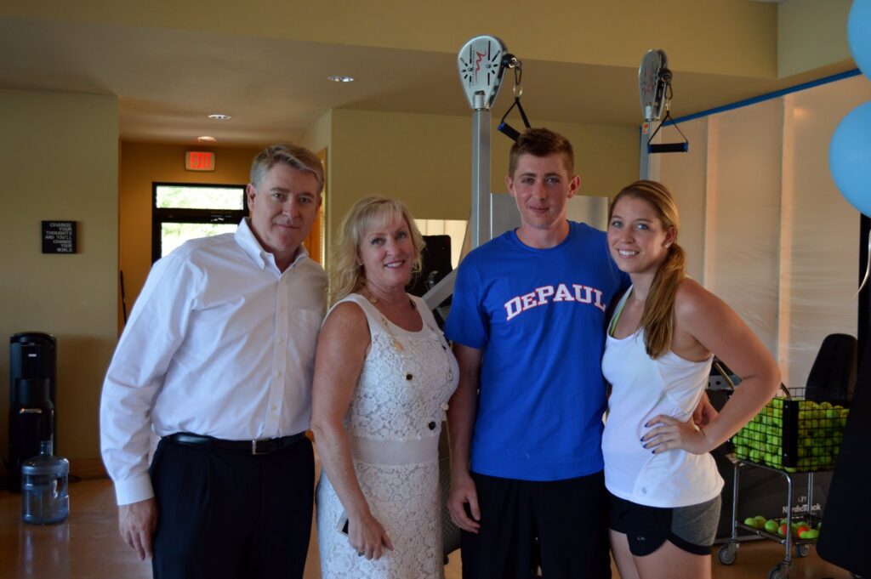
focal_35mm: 39
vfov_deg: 34.2
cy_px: 290
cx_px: 436
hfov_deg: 49.6
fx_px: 943
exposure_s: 1/50
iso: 400
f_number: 4.2
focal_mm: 26
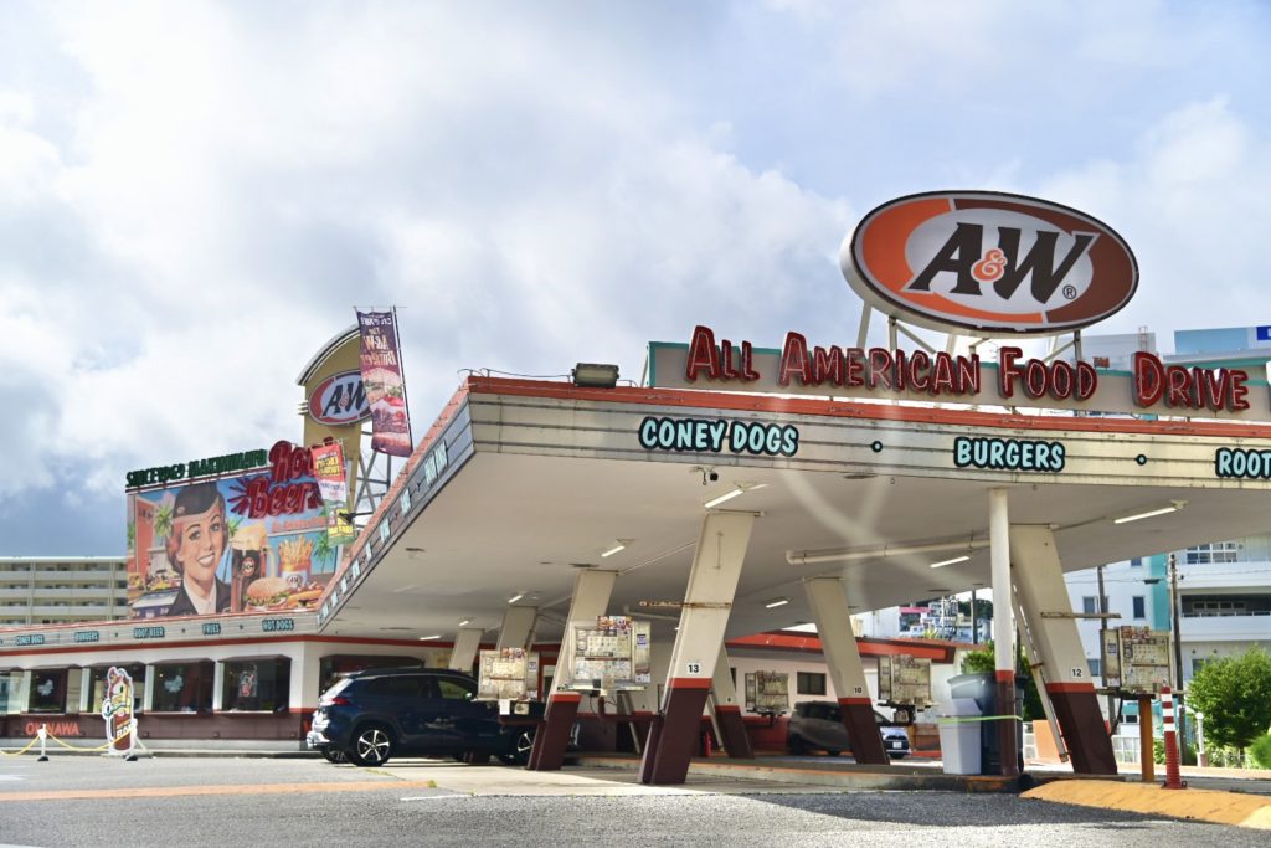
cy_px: 424
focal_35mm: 44
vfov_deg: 30.5
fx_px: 1554
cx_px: 636
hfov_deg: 44.5
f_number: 4
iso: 100
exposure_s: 1/1250
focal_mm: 44
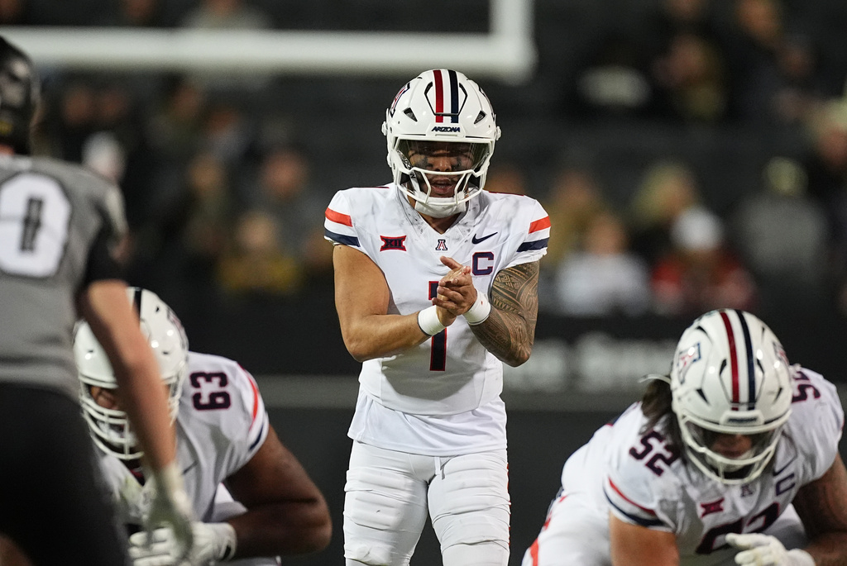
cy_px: 283
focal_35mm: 900
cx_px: 424
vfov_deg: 1.5
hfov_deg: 2.3
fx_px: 21196
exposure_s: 1/1600
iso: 6400
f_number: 4
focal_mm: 600
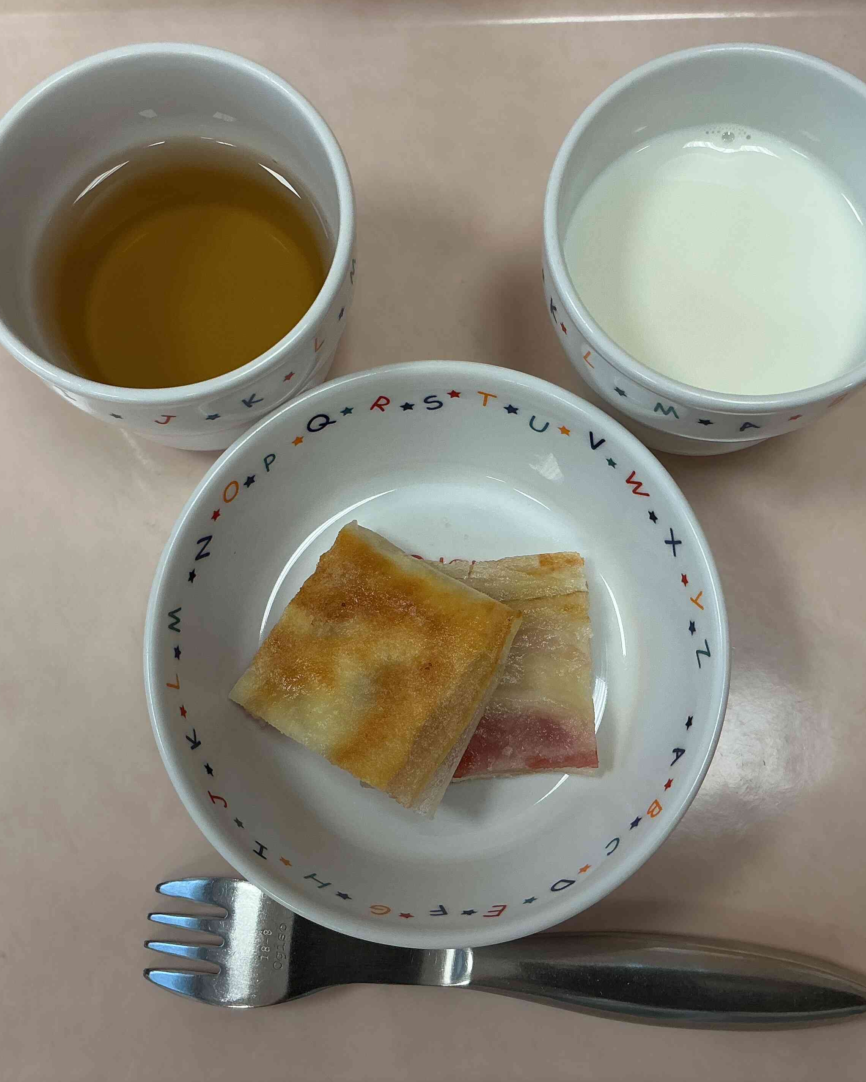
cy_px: 516
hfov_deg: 37.3
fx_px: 1281
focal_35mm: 40
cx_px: 425
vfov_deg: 45.8
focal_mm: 3
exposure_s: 1/120
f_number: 1.8
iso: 32
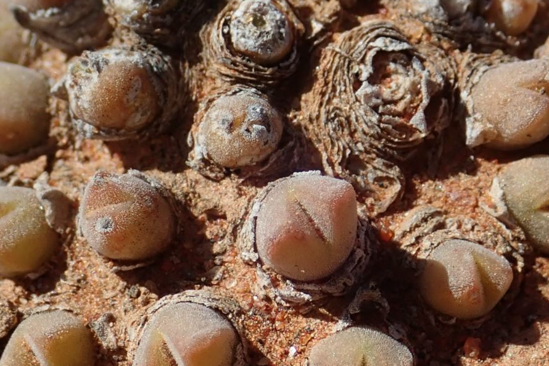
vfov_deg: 7.9
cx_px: 312
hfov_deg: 11.9
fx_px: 2638
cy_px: 203
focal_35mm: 173
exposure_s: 1/500
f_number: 5.6
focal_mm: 13.47
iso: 100
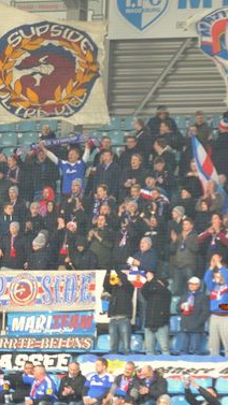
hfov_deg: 3.2
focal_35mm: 380
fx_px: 4085
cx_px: 37
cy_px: 203
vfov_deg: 5.7
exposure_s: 1/500
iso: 1100
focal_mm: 160
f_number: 2.8
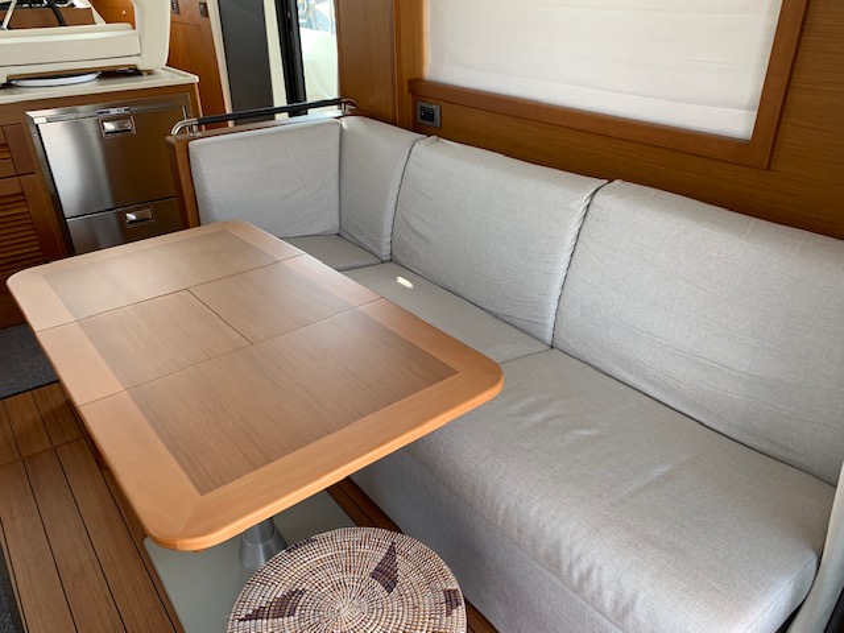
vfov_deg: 53.1
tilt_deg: -27.9
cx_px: 422
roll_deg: +0.8
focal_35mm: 26
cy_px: 316
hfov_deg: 67.3
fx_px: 634
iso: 64
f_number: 1.8
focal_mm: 4.25
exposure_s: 1/121
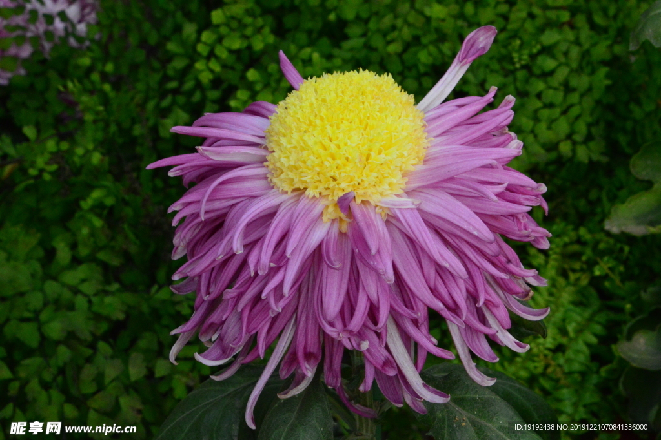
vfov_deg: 10.1
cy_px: 220
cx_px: 330
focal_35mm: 135
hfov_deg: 15.2
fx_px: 2477
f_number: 22
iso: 2800
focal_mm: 90
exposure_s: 1/250
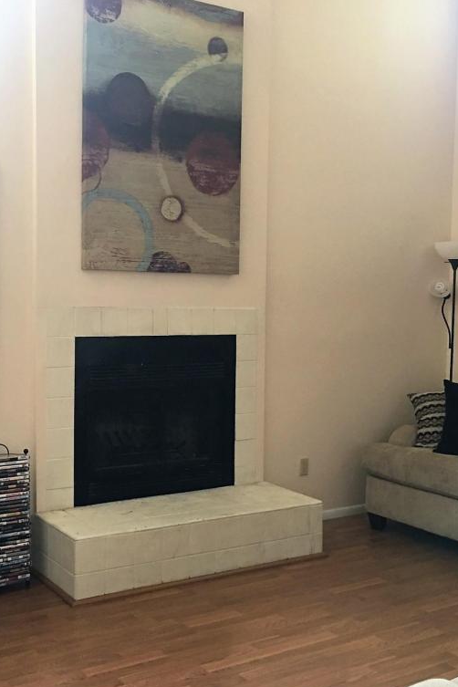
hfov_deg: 32.4
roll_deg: -0.7
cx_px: 156
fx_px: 782
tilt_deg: -2.2
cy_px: 349
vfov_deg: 47.4
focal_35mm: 41
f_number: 2.2
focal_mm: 4.15
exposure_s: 1/15
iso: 64
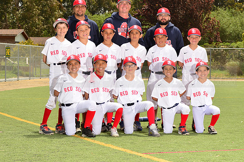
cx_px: 139
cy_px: 73
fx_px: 813
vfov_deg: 11.4
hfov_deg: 17.1
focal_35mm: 120
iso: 125
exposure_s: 1/200
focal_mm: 100
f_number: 11
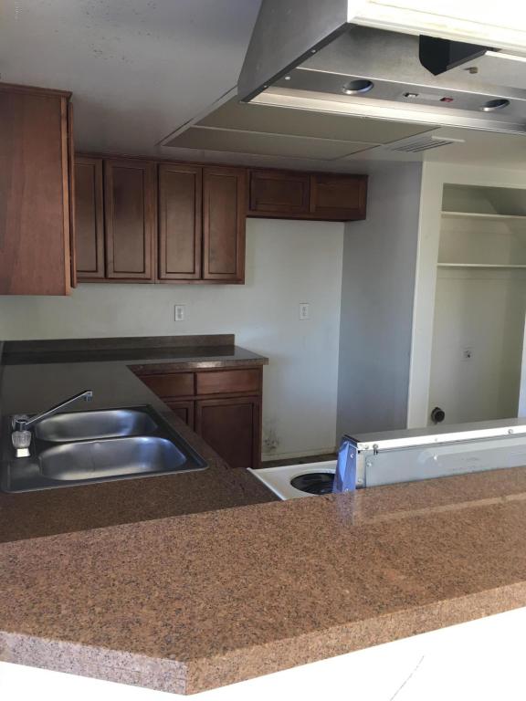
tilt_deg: -8.2
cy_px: 350
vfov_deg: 61.7
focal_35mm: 29
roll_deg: -0.9
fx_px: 588
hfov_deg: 48.2
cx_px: 263
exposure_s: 1/30
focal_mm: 4.15
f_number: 2.2
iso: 64
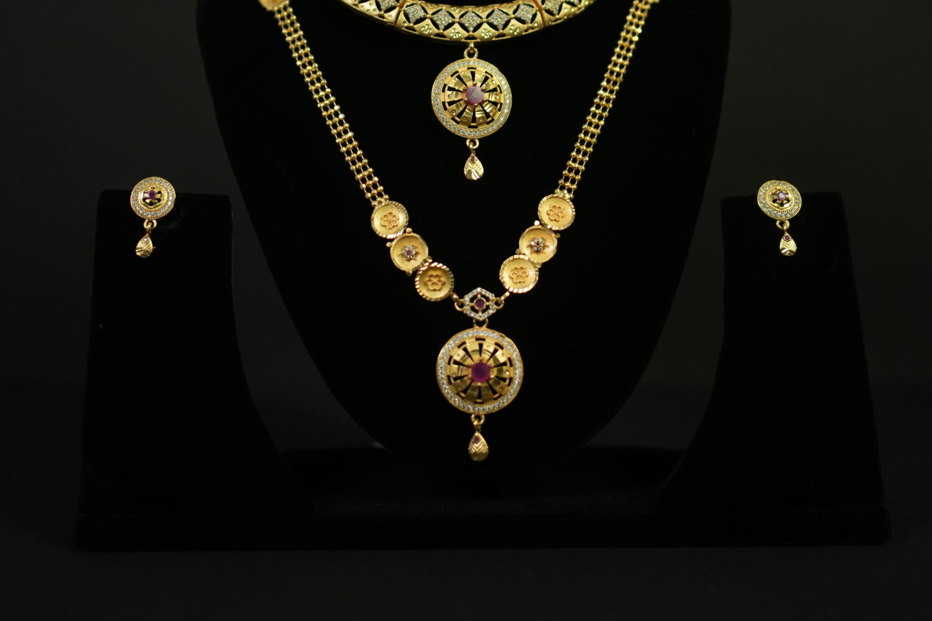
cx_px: 469
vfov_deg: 25.0
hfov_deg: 37.5
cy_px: 106
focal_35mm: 53
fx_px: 1372
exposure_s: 1/200
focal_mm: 35
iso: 1250
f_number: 2.2
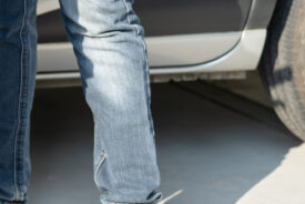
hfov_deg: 10.5
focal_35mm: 186
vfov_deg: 7.2
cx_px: -221
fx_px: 1577
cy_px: -167
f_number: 2.2
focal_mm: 50
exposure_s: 1/640
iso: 100
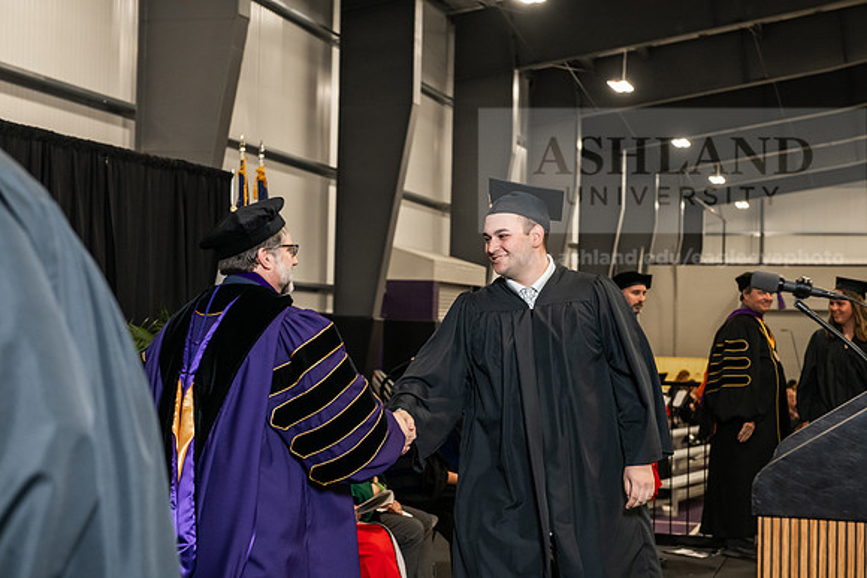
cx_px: 434
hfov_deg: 32.4
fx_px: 1493
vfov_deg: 21.9
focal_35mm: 62
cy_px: 289
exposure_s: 1/200
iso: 2500
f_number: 5
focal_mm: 62
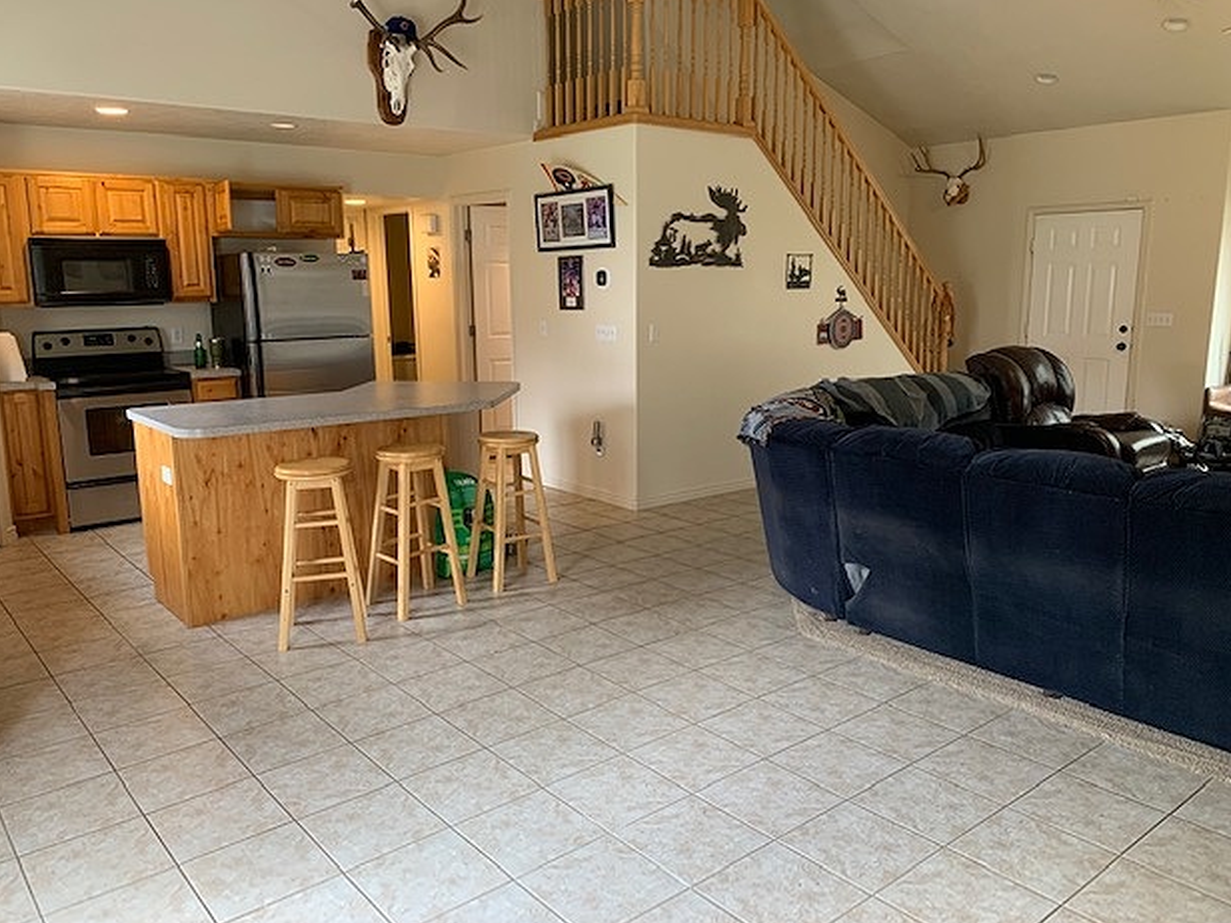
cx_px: 627
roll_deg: +0.2
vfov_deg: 51.4
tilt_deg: -11.1
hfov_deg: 65.3
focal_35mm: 27
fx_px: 960
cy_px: 462
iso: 125
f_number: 1.8
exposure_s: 1/60
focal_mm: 4.25
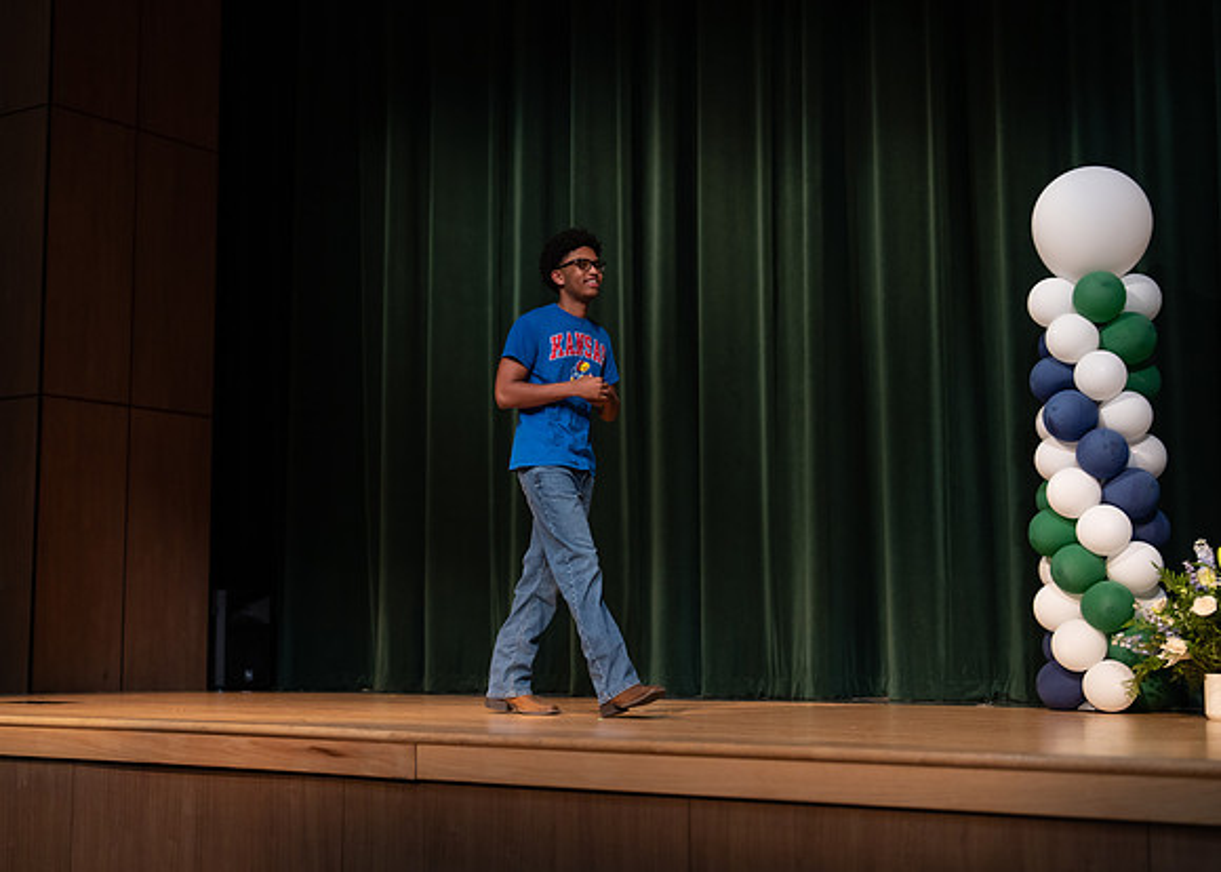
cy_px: 437
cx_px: 556
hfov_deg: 36.0
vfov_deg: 26.2
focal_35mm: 54
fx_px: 1876
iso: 500
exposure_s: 1/320
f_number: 1.2
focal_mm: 50
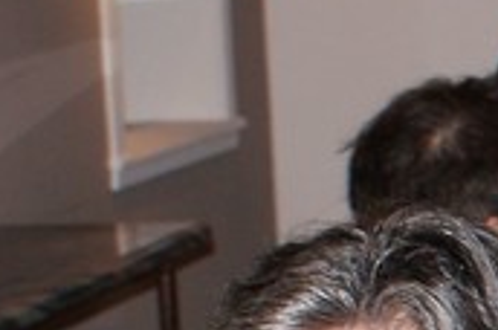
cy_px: 676
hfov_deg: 8.2
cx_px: 1178
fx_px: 3217
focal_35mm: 233
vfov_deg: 5.7
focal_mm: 26
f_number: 5.6
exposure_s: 1/60
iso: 400
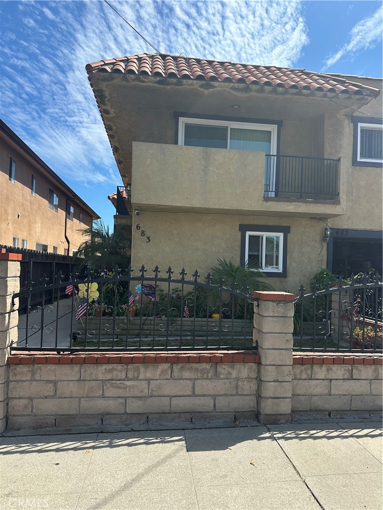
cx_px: 192
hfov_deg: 56.8
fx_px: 354
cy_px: 255
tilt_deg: +1.9
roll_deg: -3.0
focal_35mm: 24
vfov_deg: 71.6
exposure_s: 1/3597
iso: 80
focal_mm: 6.86
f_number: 1.78
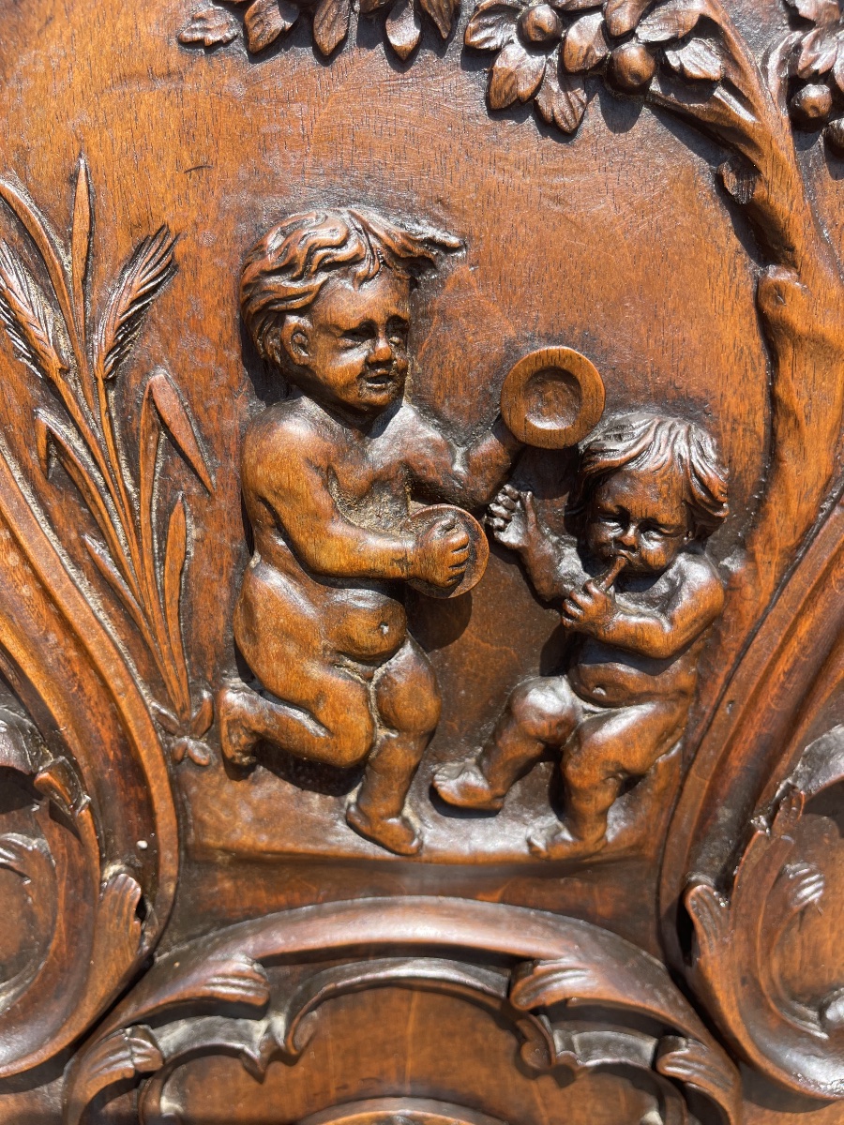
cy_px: 562
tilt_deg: -17.2
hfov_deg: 54.9
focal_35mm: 25
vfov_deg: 69.4
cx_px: 422
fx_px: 813
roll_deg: -2.8
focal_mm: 5.1
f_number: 1.6
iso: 32
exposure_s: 1/775
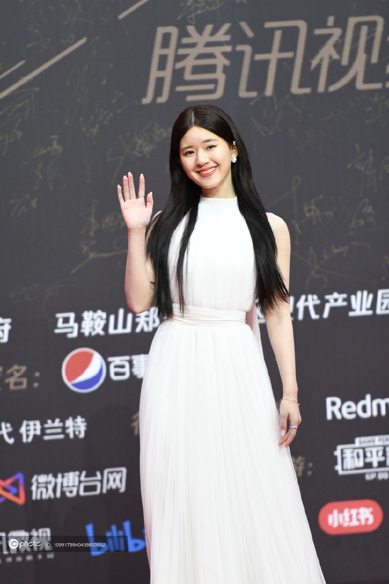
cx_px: 194
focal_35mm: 300
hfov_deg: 4.6
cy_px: 292
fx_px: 4862
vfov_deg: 6.9
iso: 1000
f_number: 2.8
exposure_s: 1/200
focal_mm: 200
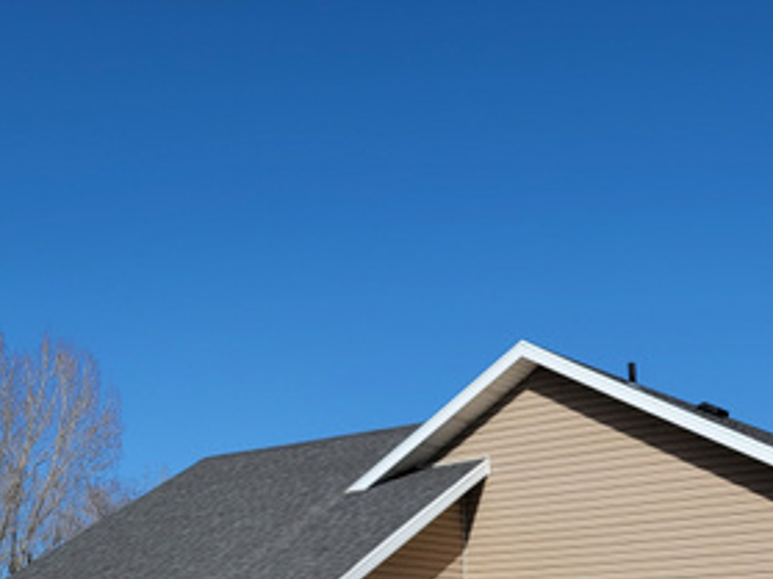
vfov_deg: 24.5
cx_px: 565
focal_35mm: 55
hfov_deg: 34.3
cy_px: 662
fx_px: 1228
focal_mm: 6.7
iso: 16
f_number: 1.8
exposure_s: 1/1775
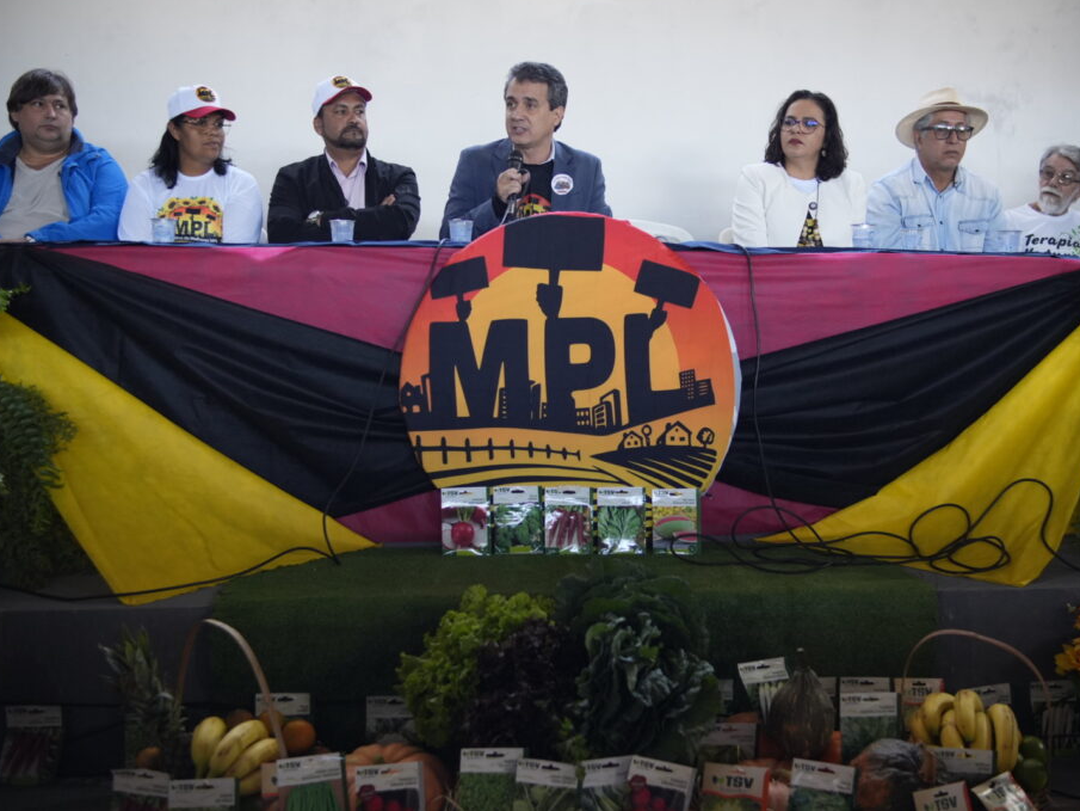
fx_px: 1172
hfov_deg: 49.4
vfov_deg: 38.2
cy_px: 404
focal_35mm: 38
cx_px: 594
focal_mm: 23
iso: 800
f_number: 2
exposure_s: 1/200
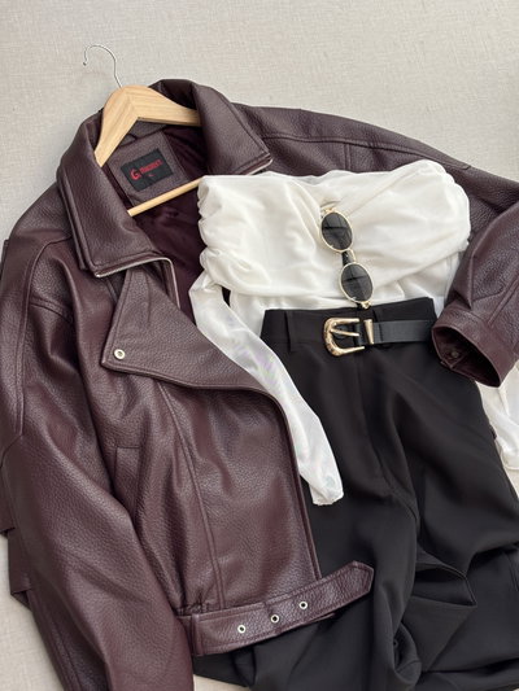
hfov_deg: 28.0
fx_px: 1039
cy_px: 346
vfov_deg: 36.8
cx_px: 260
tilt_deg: -66.3
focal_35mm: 52
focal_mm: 5.96
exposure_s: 1/50
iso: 32
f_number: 1.6
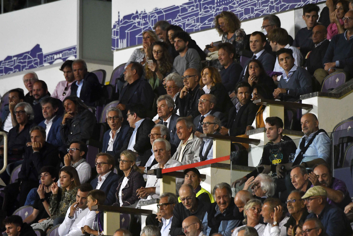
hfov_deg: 3.4
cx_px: 176
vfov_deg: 2.3
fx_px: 5883
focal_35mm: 600
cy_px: 118
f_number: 5.6
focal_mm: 400
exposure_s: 1/400
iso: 3200
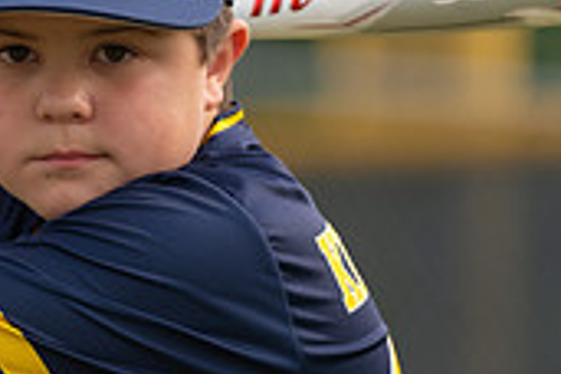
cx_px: 105
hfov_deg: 3.8
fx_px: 8508
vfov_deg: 2.5
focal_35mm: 546
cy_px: 149
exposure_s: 1/320
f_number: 2.8
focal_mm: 161
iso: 160
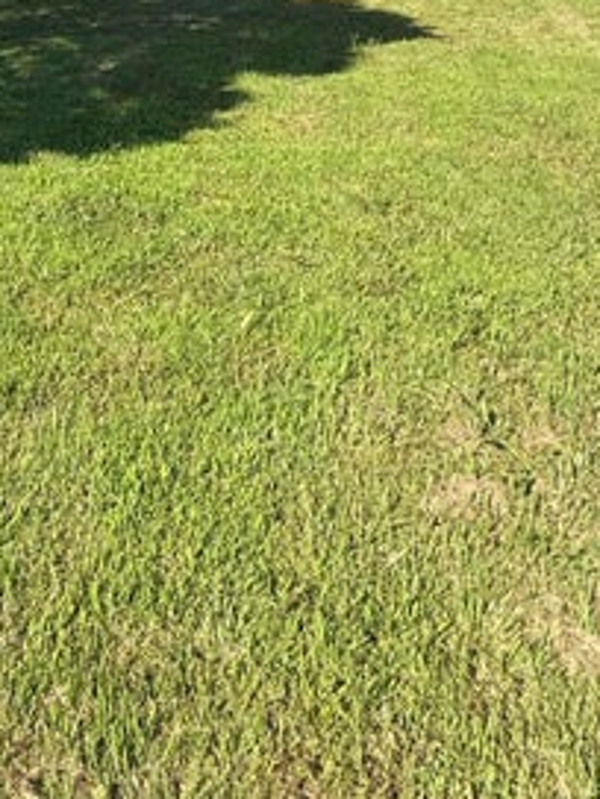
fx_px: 763
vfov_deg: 47.4
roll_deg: -2.0
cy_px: 26
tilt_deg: -6.5
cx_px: -21
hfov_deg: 37.6
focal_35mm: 33
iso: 50
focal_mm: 2.22
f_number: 2.2
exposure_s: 1/1235
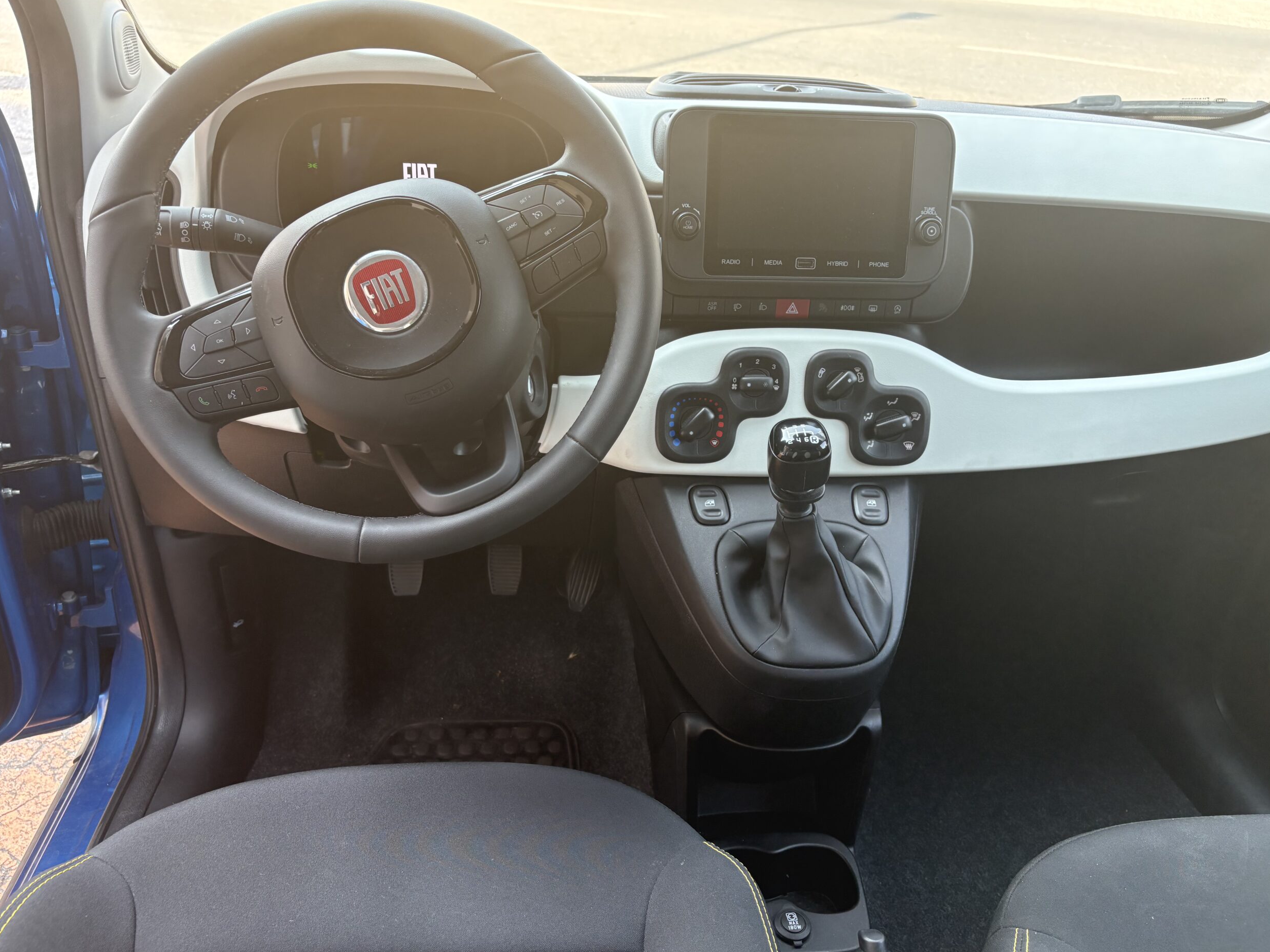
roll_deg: -1.2
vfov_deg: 51.4
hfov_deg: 65.3
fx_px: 991
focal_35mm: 27
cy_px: 472
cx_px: 617
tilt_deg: -31.8
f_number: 1.6
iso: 125
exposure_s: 1/192
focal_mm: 5.96
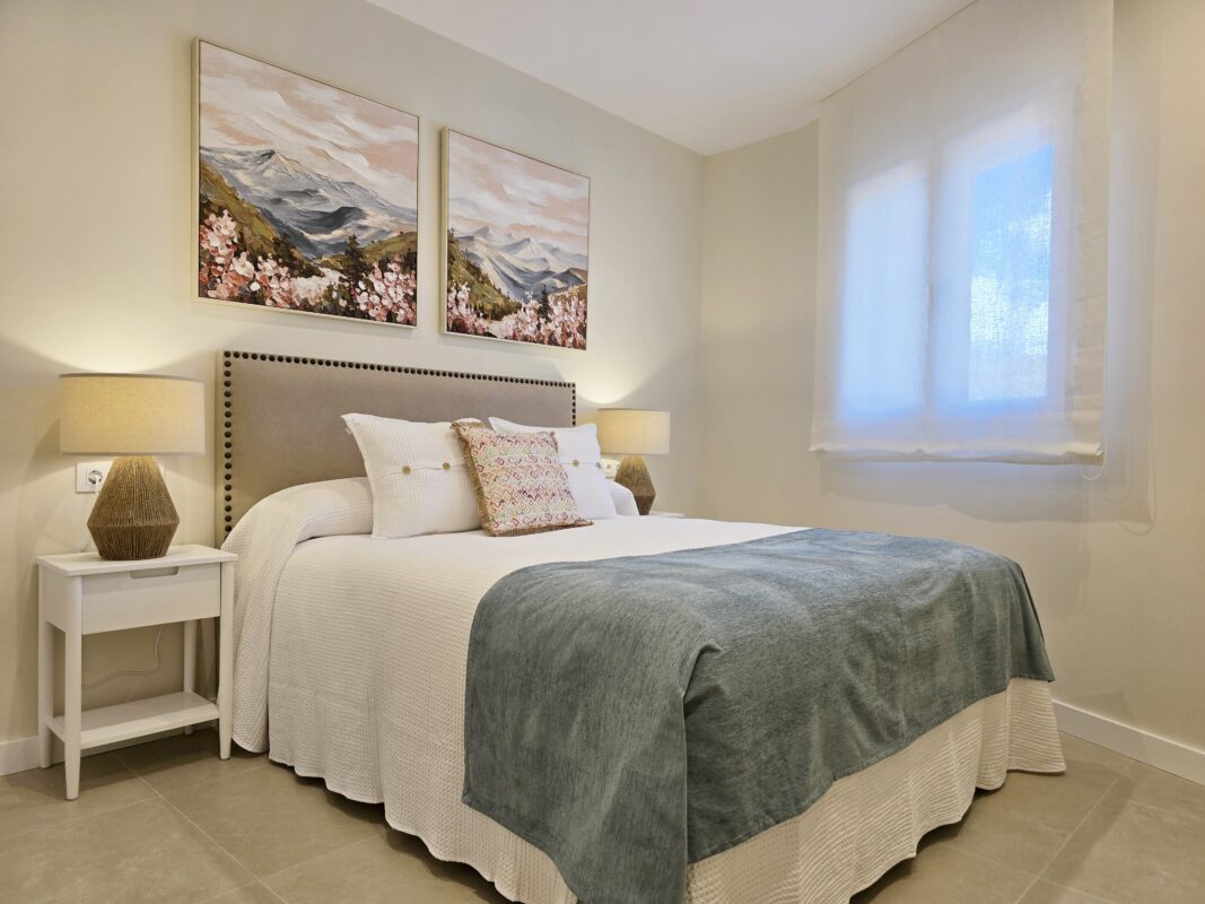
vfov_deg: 58.9
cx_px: 602
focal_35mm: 23
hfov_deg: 73.9
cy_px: 452
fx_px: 801
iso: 40
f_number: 1.7
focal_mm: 6.3
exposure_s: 1/100
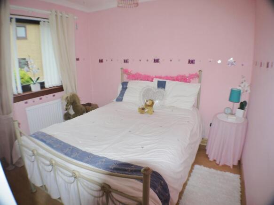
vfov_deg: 49.7
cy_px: 102
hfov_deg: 63.5
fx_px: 222
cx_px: 137
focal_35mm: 28
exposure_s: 1/125
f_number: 3.5
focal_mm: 14
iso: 160
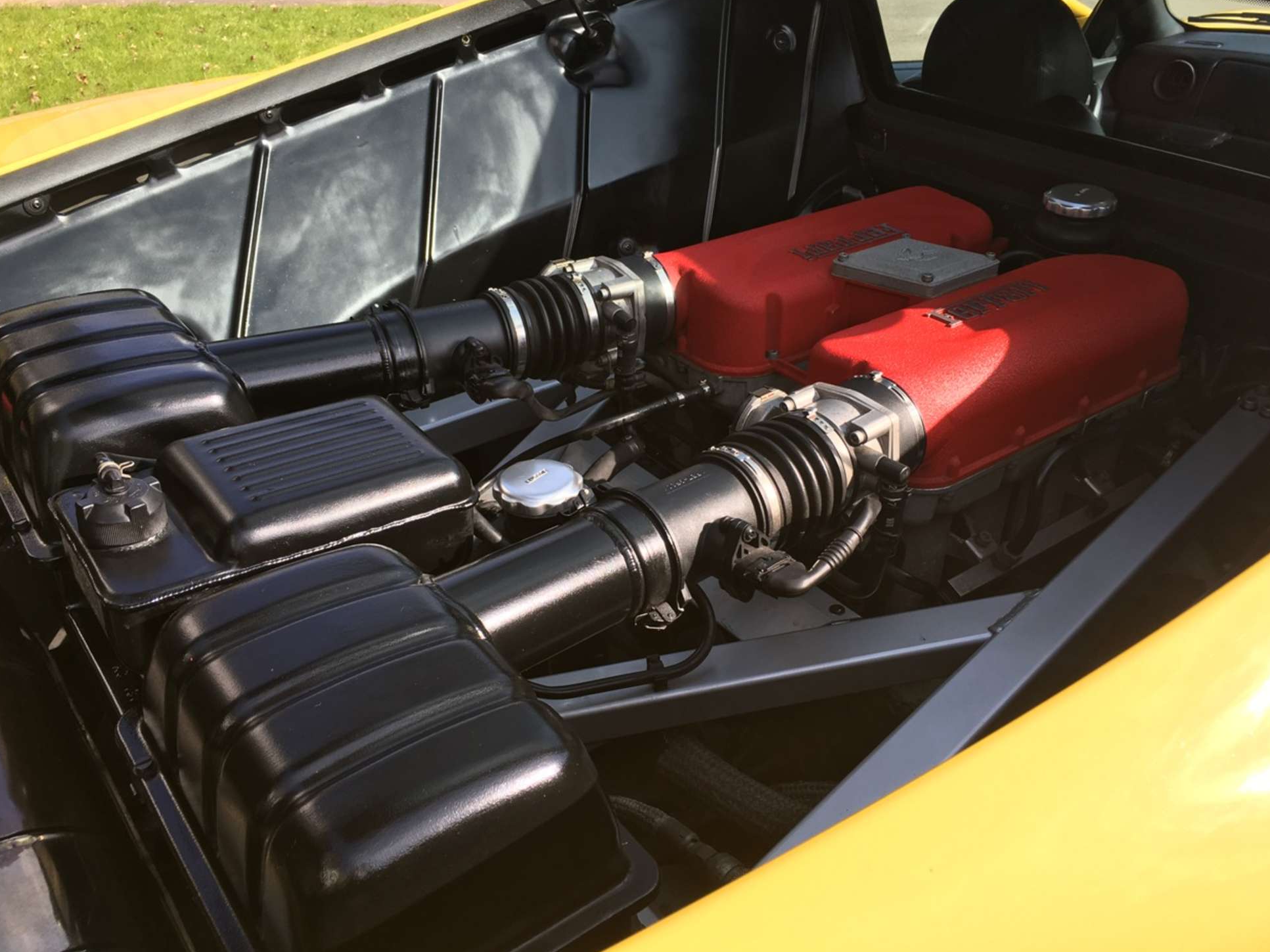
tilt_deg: -32.6
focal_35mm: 30
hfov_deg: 60.0
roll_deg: -2.3
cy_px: 464
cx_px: 642
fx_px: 1101
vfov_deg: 46.8
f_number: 2.2
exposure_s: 1/463
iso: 25
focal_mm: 4.15
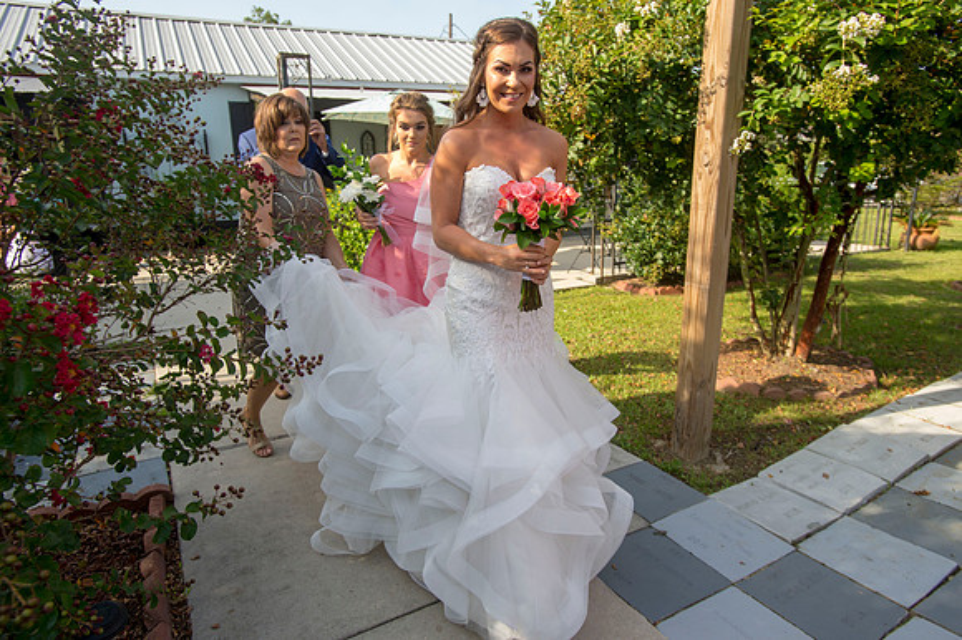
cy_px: 320
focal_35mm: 22
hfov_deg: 78.6
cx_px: 481
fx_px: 588
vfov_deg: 57.2
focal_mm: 22
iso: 160
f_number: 5.6
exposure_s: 1/160
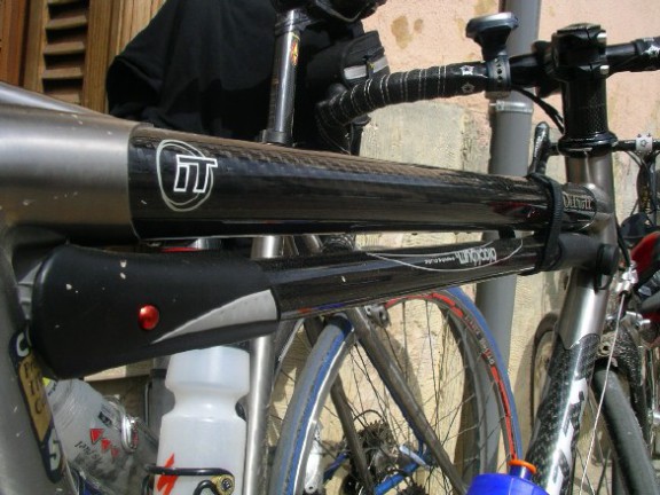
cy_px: 248
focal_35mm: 37
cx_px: 330
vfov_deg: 38.7
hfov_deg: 50.1
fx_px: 705
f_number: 6.9
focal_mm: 5.7
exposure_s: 1/160
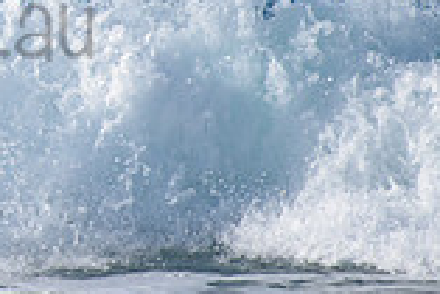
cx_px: -202
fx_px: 22619
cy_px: -7
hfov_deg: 1.1
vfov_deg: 0.7
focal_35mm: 1849
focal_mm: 500
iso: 200
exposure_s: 1/2000
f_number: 5.6
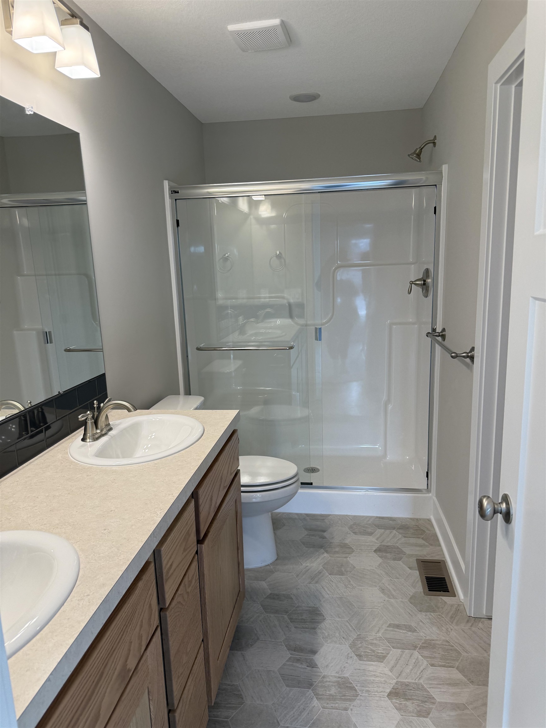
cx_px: 273
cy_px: 364
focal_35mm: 24
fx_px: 505
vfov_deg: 71.6
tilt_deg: -10.8
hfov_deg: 56.8
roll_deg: +2.1
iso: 100
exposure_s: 1/137
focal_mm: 6.76
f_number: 1.78
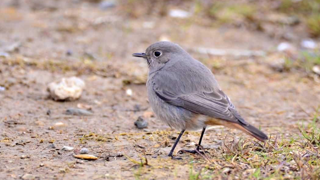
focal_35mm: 943
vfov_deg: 1.3
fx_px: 8002
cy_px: 104
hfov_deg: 2.3
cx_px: 160
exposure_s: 1/200
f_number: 6.3
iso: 320
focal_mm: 600
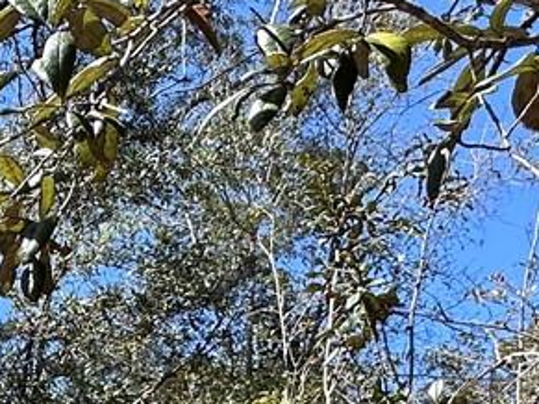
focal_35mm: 77
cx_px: -135
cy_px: 638
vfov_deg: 17.0
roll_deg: +1.3
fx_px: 1198
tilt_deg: +11.2
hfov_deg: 22.9
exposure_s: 1/500
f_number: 2.2
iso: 40
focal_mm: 2.22
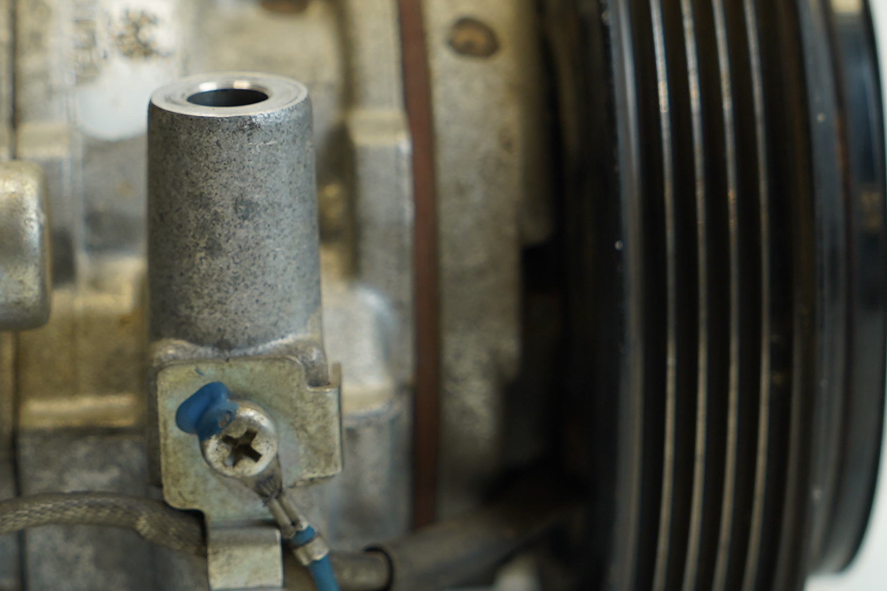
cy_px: 337
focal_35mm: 122
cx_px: 74
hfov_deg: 16.5
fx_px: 3005
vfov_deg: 11.2
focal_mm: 36
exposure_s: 1/60
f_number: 4
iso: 200
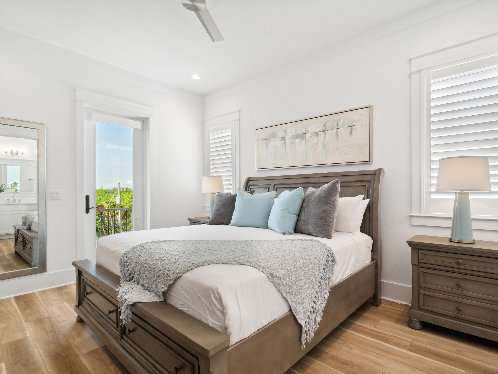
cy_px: 193
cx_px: 257
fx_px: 245
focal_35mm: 17
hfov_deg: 91.0
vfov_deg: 74.7
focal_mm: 10
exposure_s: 1/60
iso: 400
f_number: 9
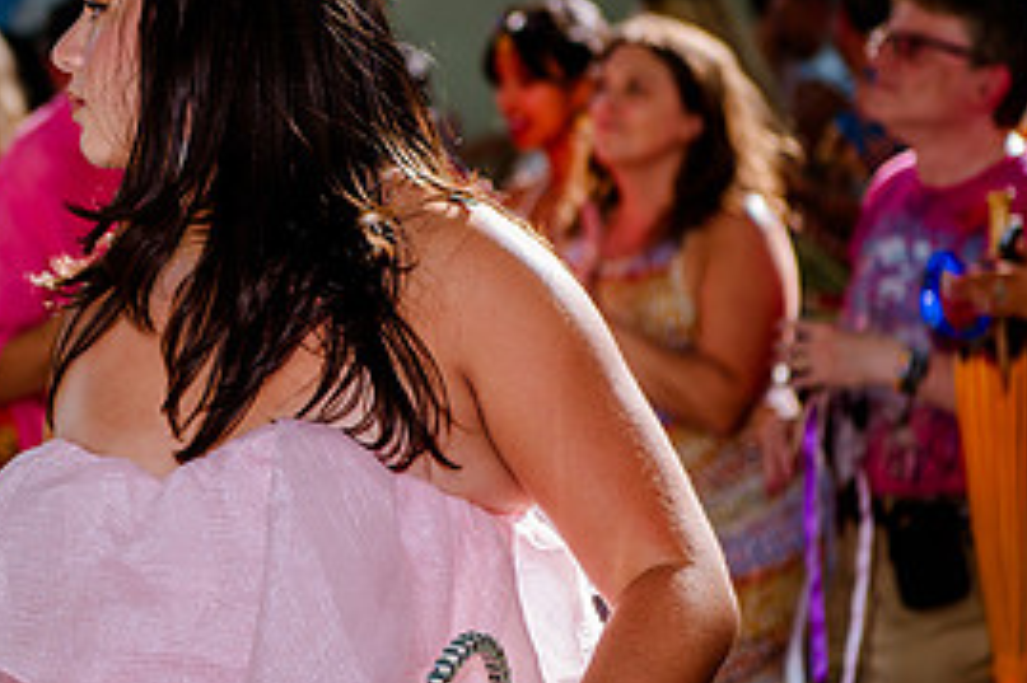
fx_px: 4305
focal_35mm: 151
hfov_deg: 13.5
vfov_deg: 9.1
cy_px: 229
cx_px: 137
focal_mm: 70
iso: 200
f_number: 3.5
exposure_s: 1/640
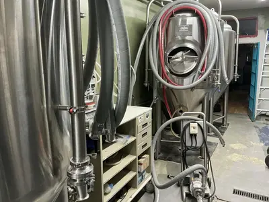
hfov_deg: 63.4
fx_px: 218
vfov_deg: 49.7
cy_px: 101
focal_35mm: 28
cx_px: 134
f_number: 1.8
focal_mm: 3
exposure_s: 1/60
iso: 160
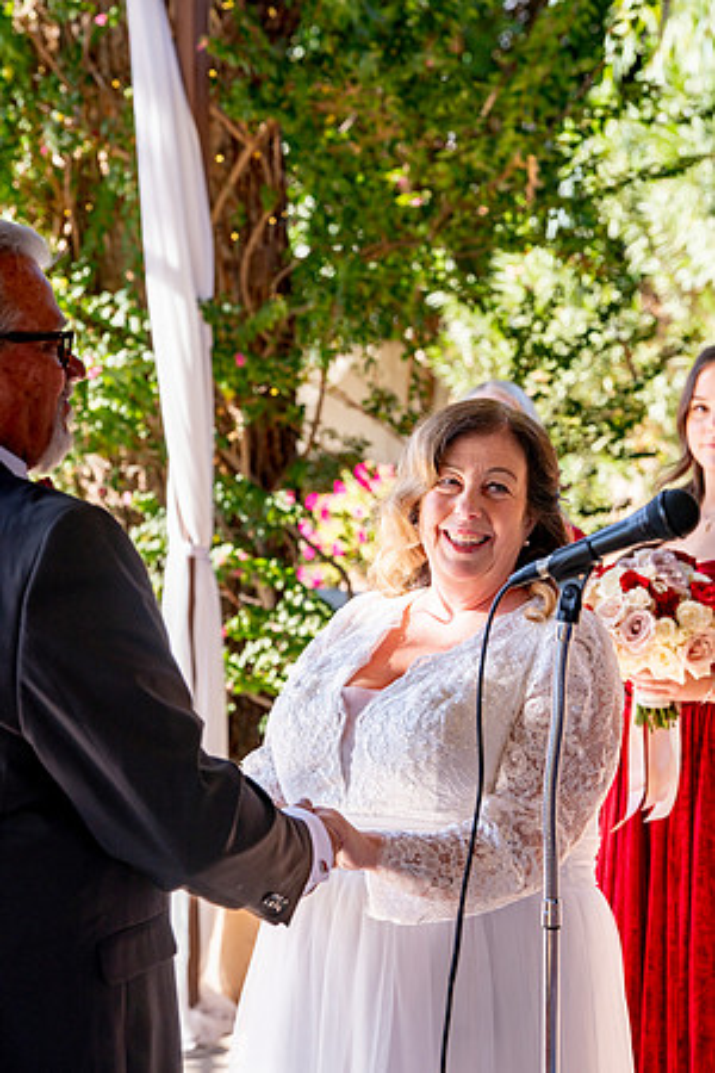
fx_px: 2770
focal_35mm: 93
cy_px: 536
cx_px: 358
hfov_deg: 14.7
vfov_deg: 21.9
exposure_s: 1/250
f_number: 5.6
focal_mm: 93
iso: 320
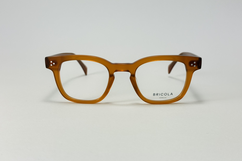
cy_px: 75
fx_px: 336
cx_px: 121
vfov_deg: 27.0
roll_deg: +0.0
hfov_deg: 39.6
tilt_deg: -8.5
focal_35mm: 50
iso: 64
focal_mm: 6.76
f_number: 1.78
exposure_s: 1/249
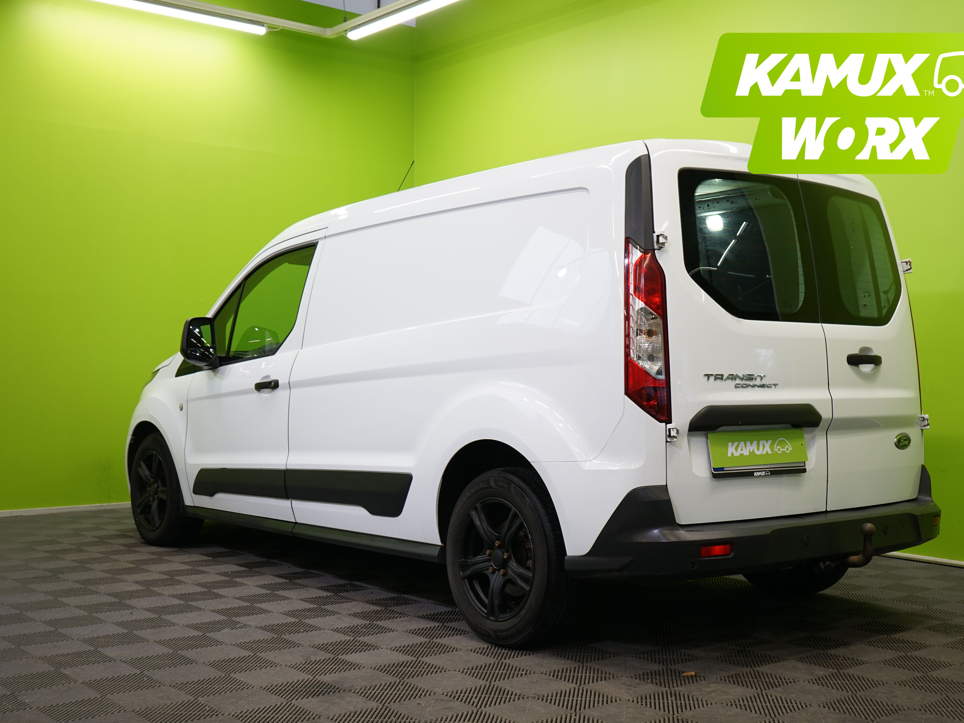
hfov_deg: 44.7
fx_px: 1170
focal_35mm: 42
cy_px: 362
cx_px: 540
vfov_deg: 34.4
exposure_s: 1/30
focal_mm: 38
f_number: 5.6
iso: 400
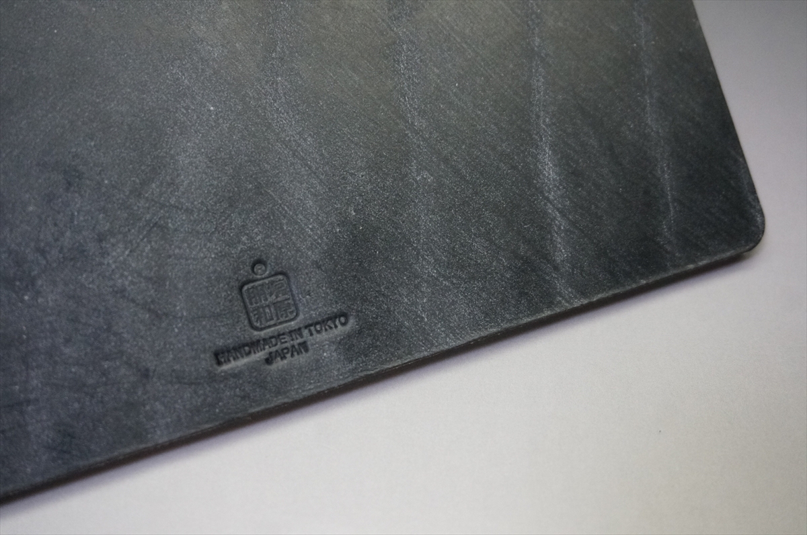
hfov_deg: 43.7
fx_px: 1007
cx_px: 404
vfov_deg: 29.8
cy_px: 268
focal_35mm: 45
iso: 2500
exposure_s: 1/160
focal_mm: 30
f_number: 5
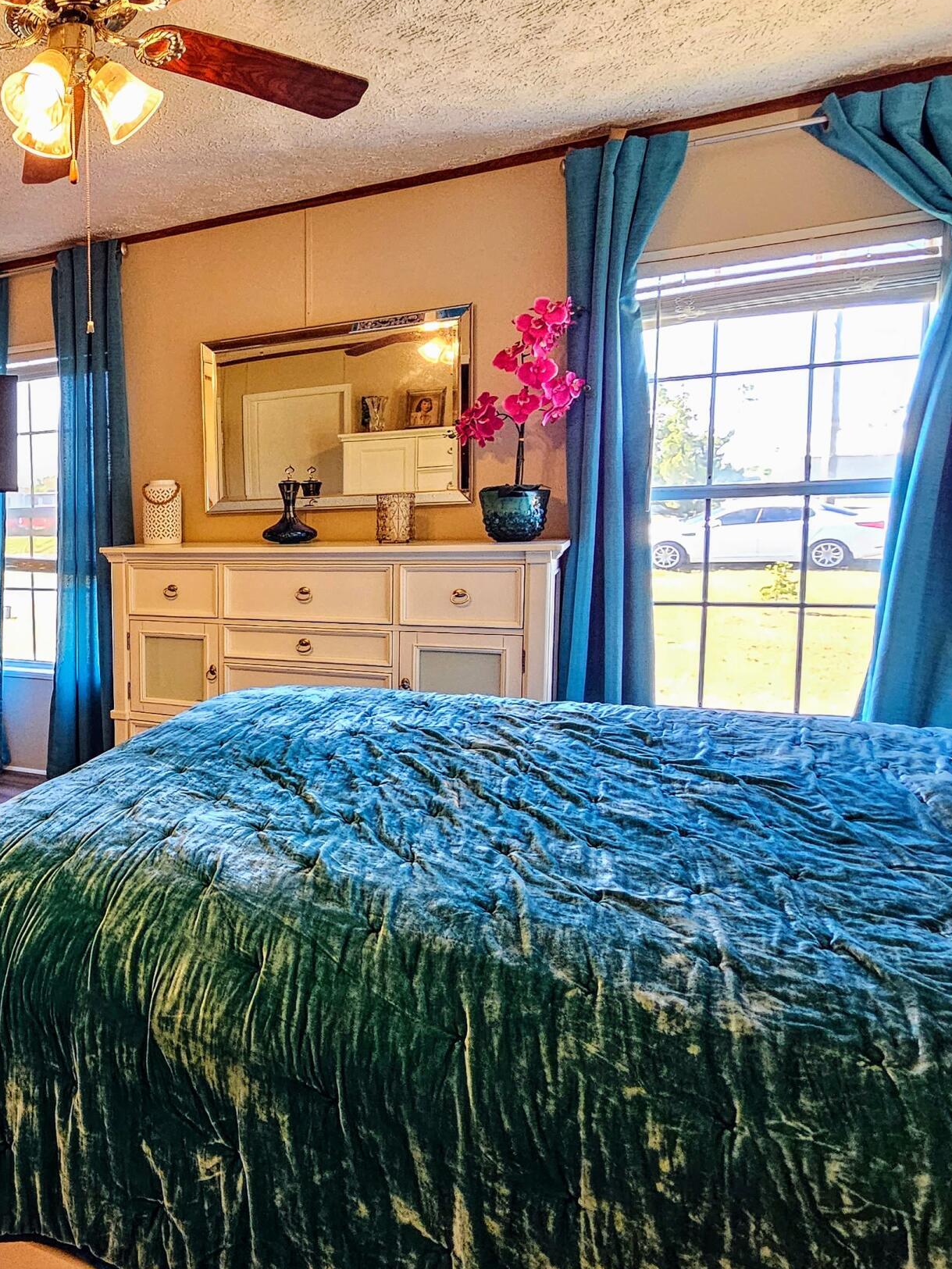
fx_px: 880
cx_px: -3
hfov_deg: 47.1
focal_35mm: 24
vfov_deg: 71.6
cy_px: 604
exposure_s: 1/60
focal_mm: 2.2
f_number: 2.2
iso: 250
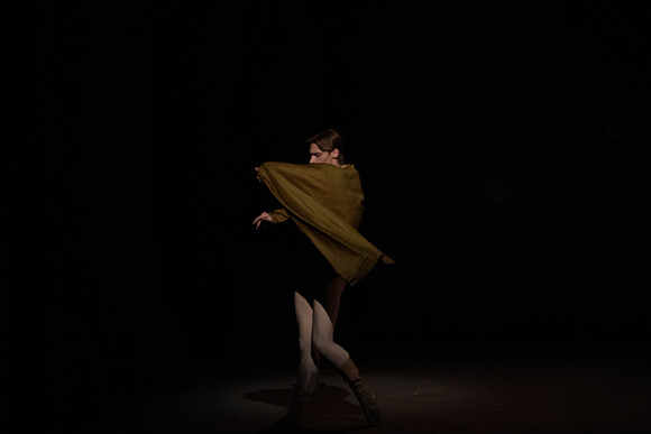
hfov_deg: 6.5
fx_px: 5697
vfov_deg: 4.4
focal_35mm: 315
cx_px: 326
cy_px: 217
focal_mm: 315
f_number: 5.6
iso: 8000
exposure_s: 1/250
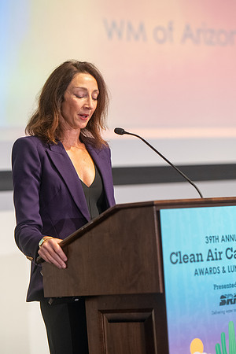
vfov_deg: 15.2
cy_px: 177
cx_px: 118
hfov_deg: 10.2
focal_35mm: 135
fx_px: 1327
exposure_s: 1/250
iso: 3200
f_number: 2.8
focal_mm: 135
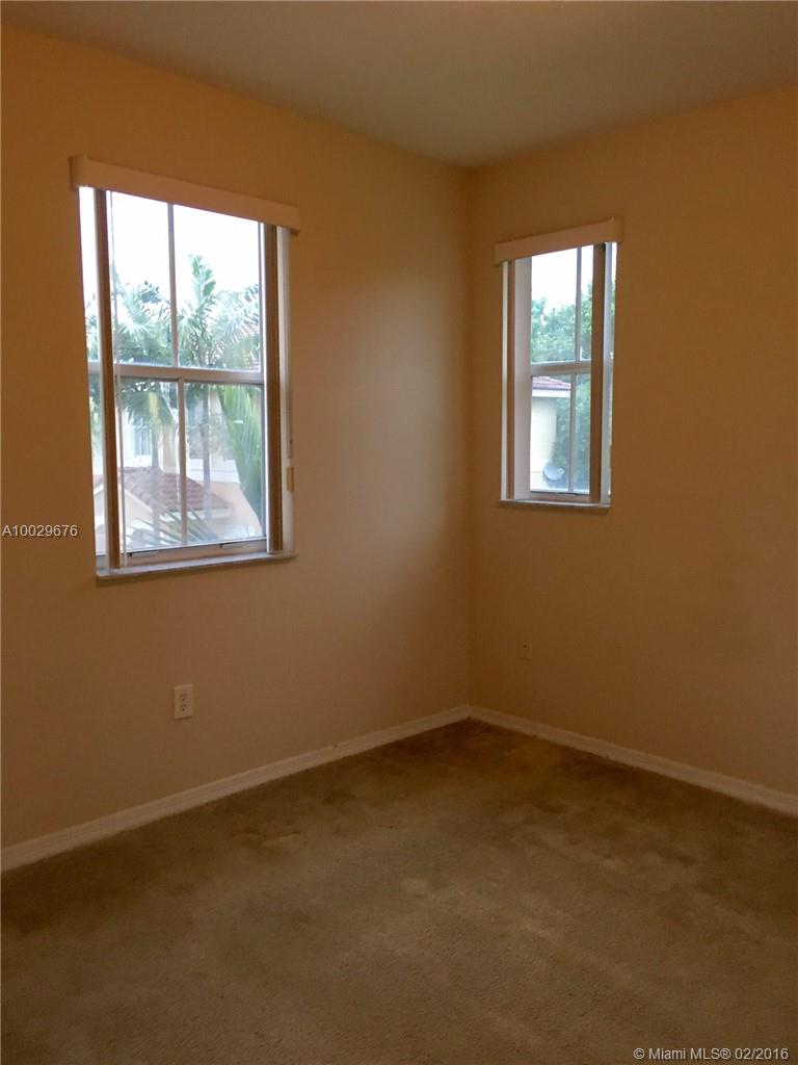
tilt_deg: -6.5
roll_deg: +0.5
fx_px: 891
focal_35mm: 29
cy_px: 532
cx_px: 399
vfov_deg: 61.7
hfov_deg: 48.2
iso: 160
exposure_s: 1/30
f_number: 2.2
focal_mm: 4.15
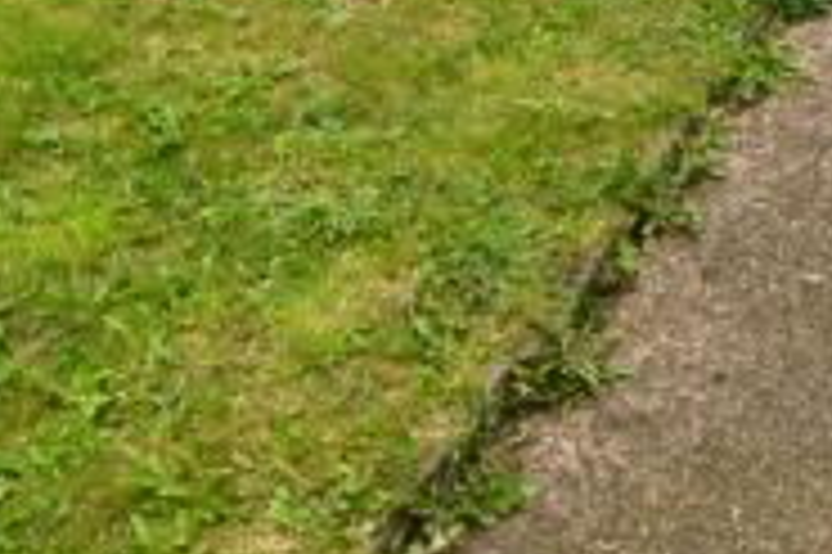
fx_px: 1916
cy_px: -480
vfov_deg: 14.3
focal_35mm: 83
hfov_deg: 24.2
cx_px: 634
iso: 400
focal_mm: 10
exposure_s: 1/160
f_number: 11
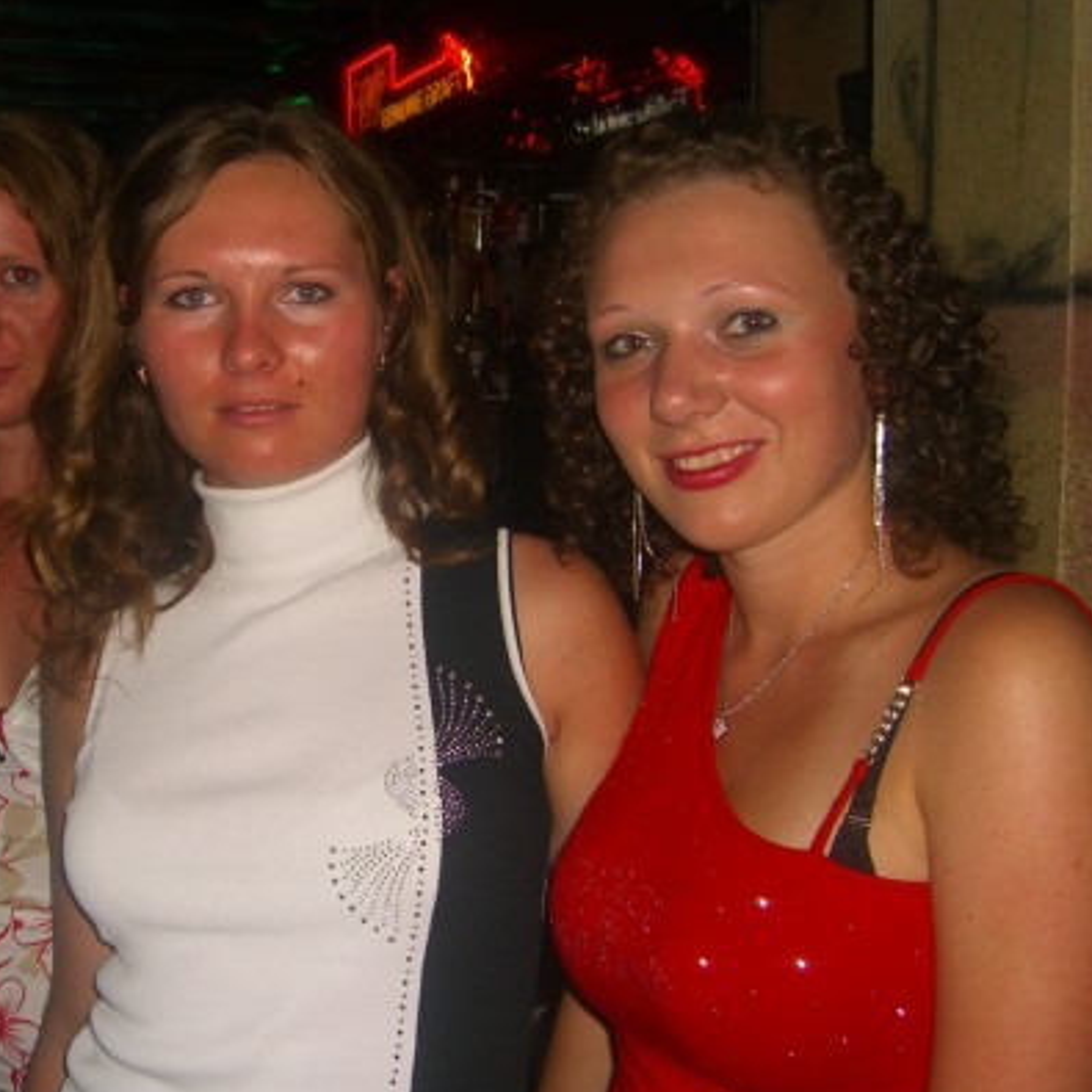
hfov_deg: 33.0
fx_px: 1820
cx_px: 329
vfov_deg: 33.4
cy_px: 550
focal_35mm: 51
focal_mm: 7.9
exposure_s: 1/60
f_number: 2.8
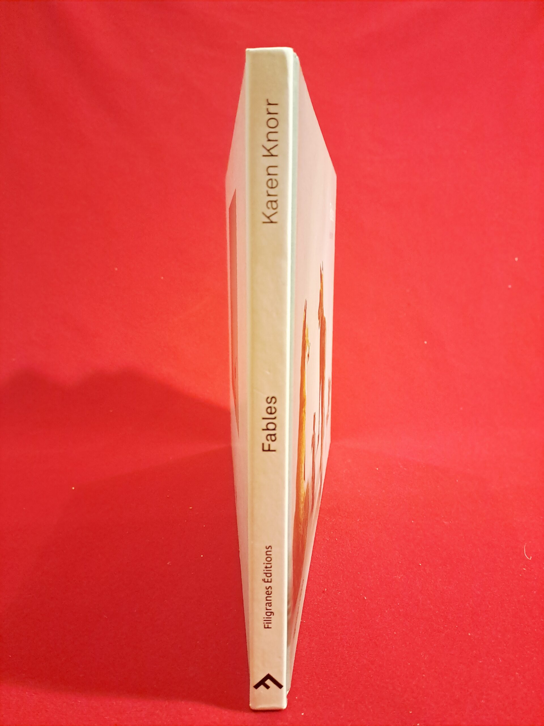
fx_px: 524
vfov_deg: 69.4
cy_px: 363
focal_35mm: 25
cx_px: 272
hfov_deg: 54.9
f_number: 1.8
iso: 500
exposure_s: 1/20
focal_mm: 4.65
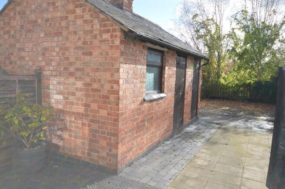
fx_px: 214
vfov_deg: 47.8
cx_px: 142
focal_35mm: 27
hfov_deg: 67.4
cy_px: 94
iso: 100
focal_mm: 18
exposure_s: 1/125
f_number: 5.6
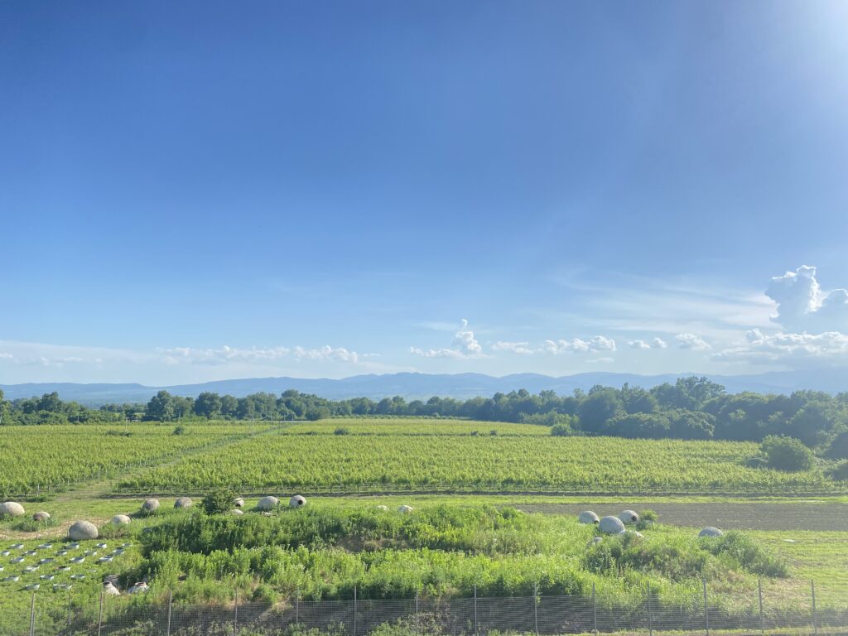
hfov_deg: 67.3
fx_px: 637
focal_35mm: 26
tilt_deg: +9.0
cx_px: 424
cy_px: 318
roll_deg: -0.8
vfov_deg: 53.1
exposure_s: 1/2410
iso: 32
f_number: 1.8
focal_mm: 4.25
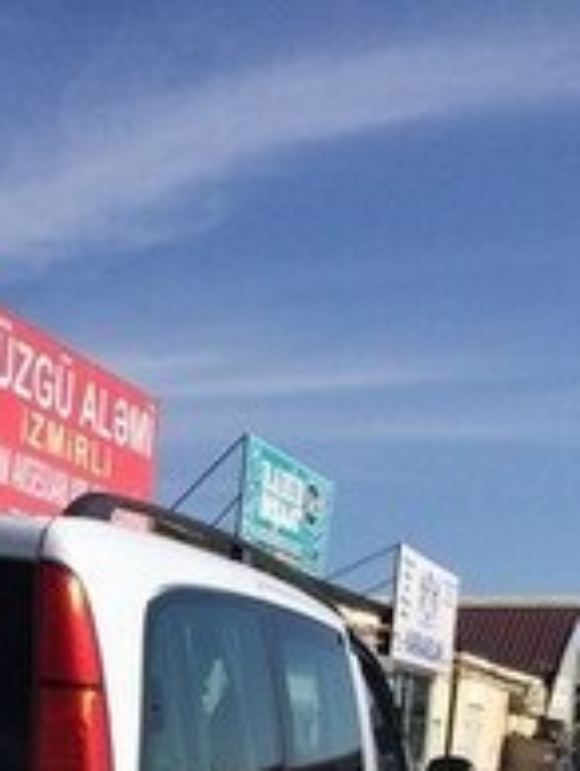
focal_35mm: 74
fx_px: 1650
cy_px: 978
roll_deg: -2.9
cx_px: -79
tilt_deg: -10.3
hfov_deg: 19.0
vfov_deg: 23.5
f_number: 2.2
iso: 32
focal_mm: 4.15
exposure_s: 1/4566
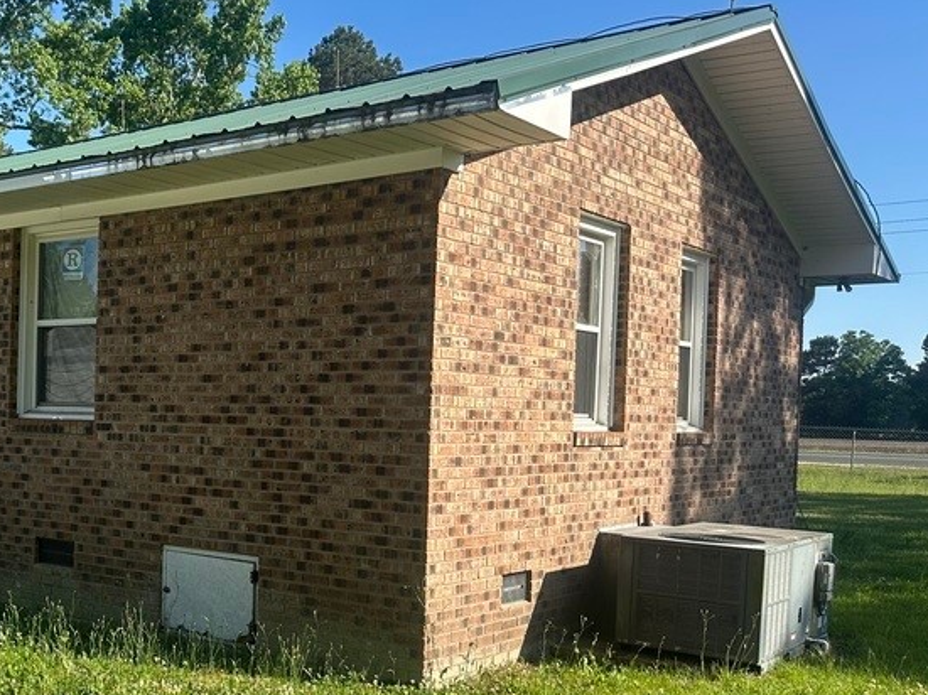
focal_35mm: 44
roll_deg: -1.6
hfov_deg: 39.8
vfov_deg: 32.6
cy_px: 466
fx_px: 1179
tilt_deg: -2.2
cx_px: 89
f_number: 1.78
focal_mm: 6.86
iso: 80
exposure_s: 1/2110
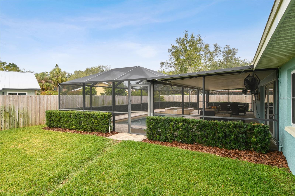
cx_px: 148
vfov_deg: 59.5
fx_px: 172
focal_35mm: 21
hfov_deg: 81.2
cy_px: 98
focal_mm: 14
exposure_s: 1/100
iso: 100
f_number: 7.1
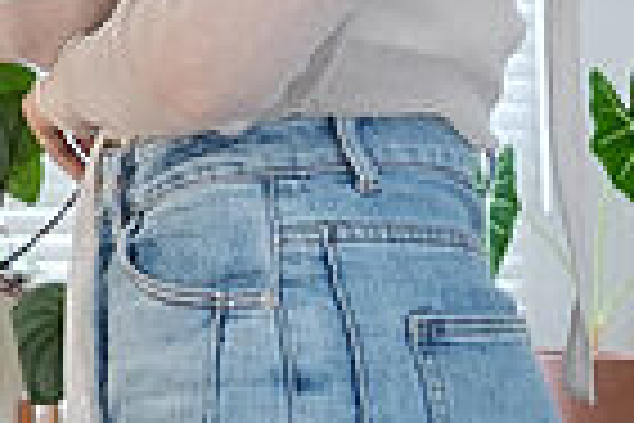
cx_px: -1097
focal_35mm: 224
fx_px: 3945
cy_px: 115
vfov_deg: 6.1
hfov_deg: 8.2
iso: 400
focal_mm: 24
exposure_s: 1/125
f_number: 2.8
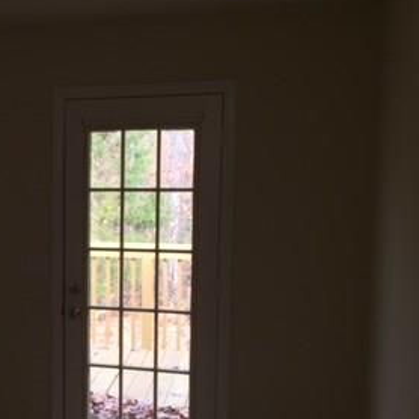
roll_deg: -0.7
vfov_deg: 29.0
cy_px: 255
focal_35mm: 59
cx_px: -39
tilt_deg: -7.2
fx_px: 808
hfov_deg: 26.8
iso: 32
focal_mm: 4.15
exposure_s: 1/99
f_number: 2.2
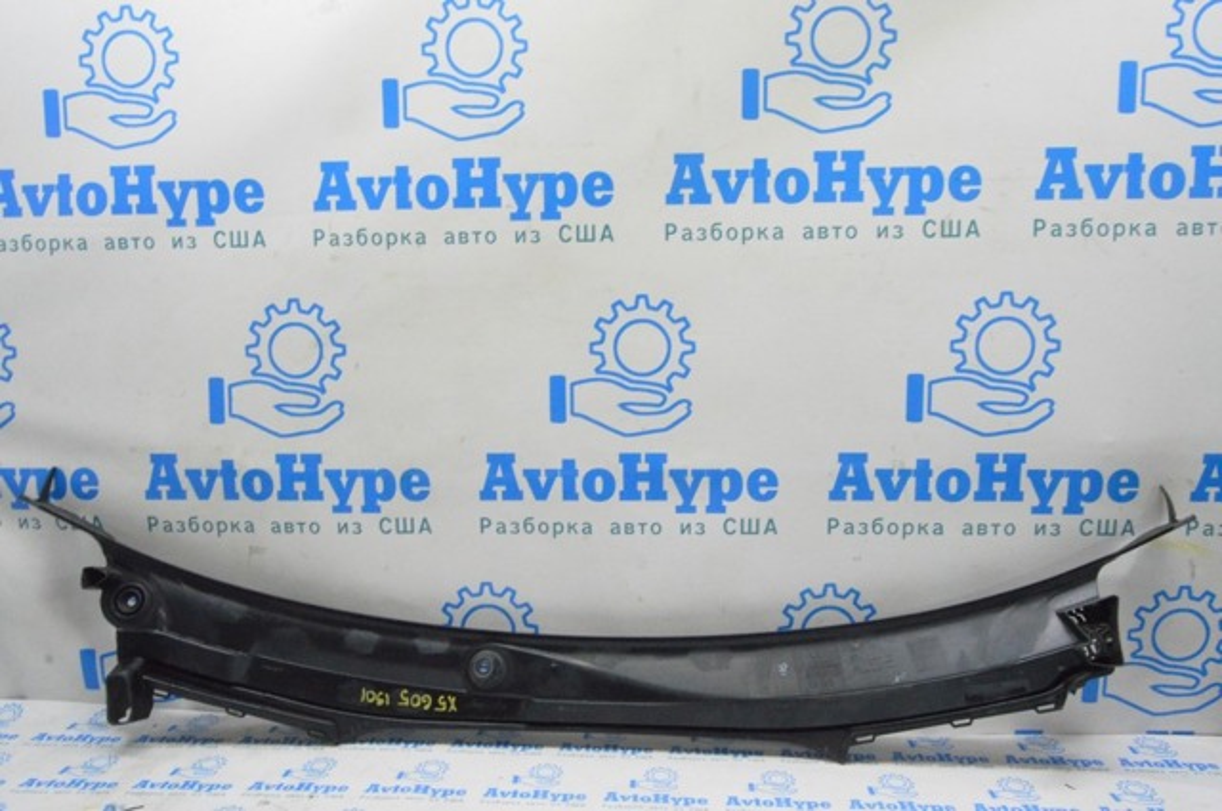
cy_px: 406
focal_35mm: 27
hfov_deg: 67.4
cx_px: 611
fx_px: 915
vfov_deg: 47.8
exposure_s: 1/20
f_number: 20
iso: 6400
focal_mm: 18
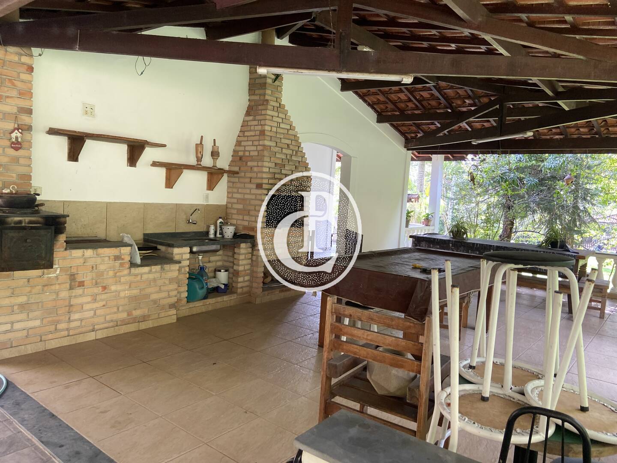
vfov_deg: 53.1
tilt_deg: -7.2
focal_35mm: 26
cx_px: 308
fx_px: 463
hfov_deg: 67.3
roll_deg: -2.1
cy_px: 232
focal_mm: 4.25
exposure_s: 1/108
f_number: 1.8
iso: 125
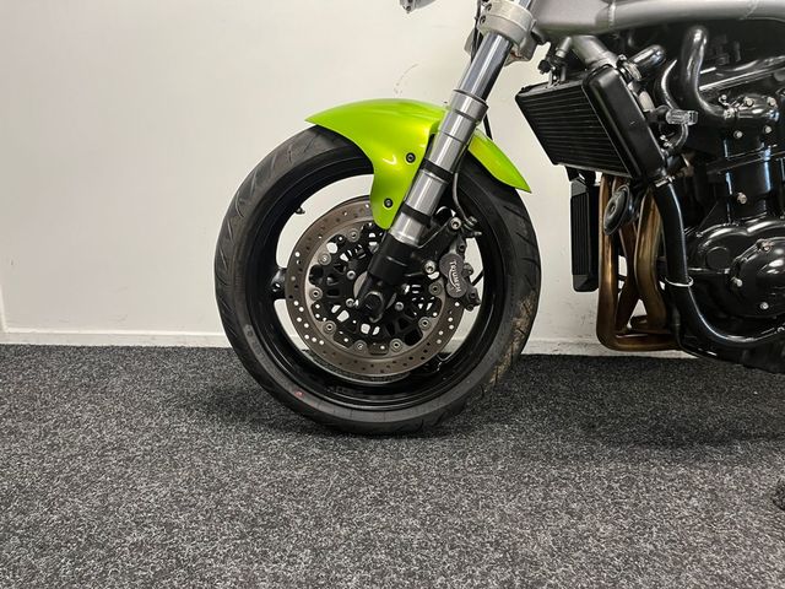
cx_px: 392
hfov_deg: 67.3
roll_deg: +0.0
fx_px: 590
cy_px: 294
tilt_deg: -12.8
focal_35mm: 26
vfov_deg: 53.1
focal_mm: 5.1
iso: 200
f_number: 1.6
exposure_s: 1/50
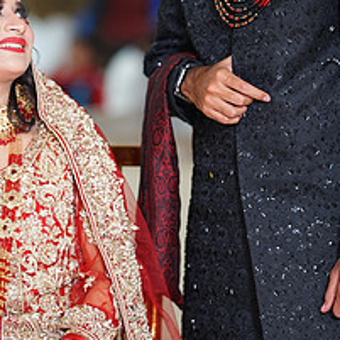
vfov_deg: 8.4
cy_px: 59
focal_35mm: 209
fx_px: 2322
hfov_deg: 8.4
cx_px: 109
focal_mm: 85
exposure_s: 1/160
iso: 320
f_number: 1.4
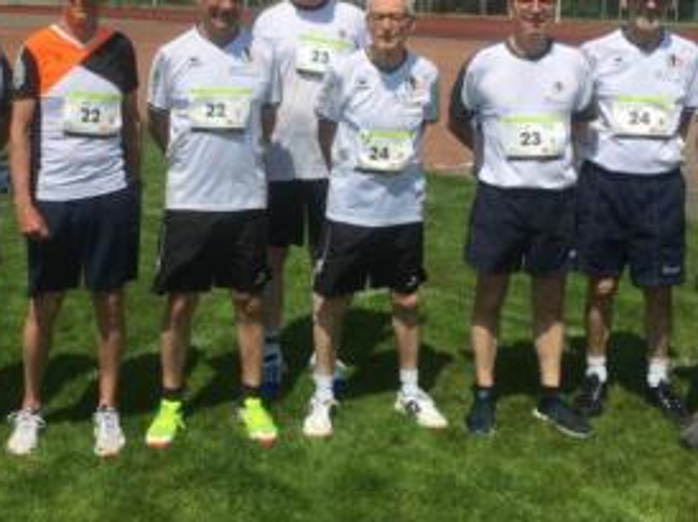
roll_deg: -0.2
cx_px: 278
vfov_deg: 27.0
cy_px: 111
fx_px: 1068
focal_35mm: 53
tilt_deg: -6.0
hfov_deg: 36.1
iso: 25
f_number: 2.2
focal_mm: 4.15
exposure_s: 1/2849
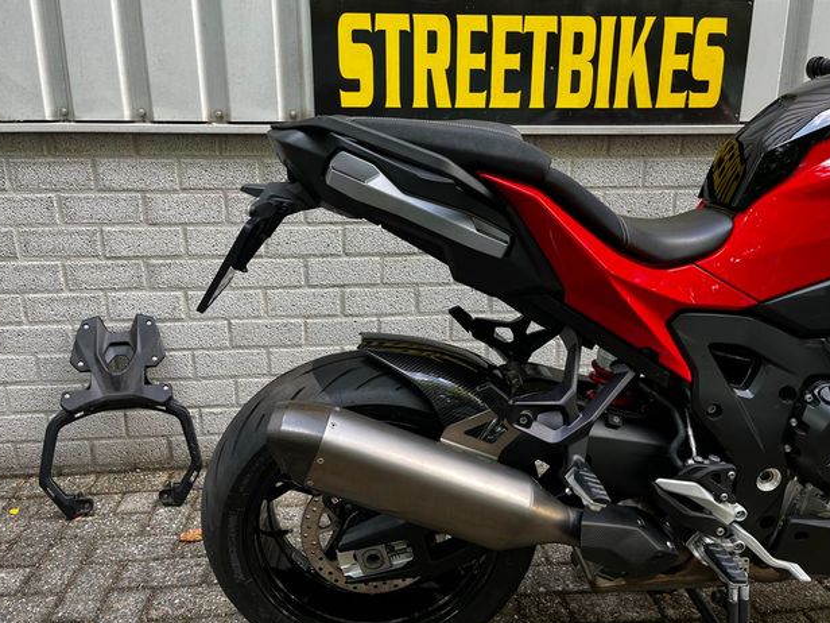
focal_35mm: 27
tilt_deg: -17.3
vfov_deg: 51.4
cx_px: 411
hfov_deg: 65.3
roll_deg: +0.4
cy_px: 313
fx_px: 647
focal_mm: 5.1
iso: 50
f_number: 1.6
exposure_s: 1/121
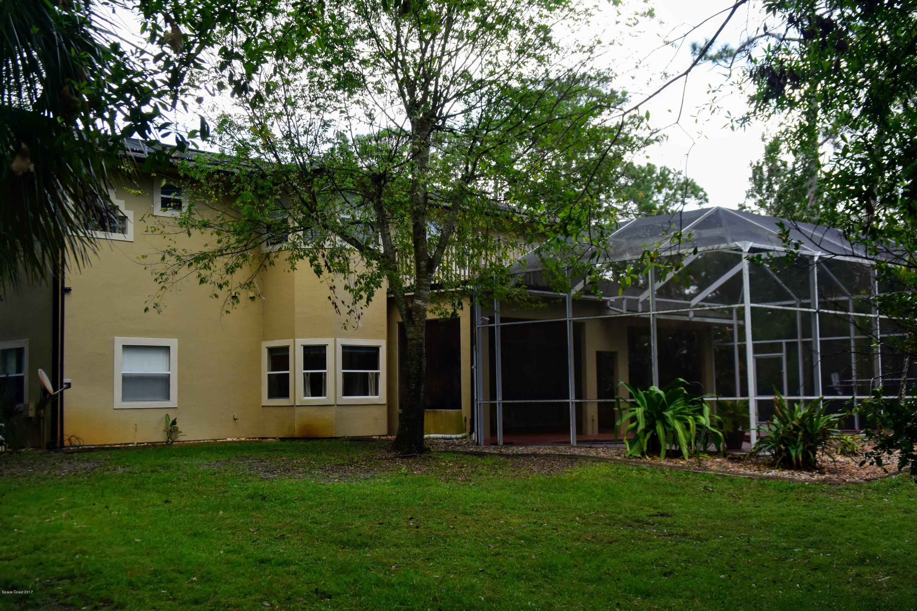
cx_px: 458
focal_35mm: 45
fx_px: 1146
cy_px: 306
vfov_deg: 29.9
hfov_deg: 43.6
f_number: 4.5
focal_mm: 16.8
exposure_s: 1/320
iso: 160
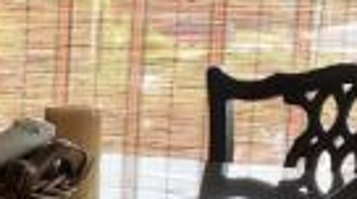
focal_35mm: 186
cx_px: -352
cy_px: 293
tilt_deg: -11.5
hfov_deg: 10.6
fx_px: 1758
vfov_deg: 6.4
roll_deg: +0.3
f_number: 2.2
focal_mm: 4.15
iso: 40
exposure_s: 1/120
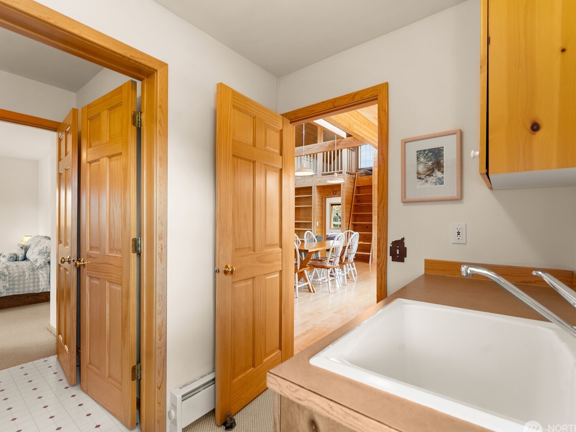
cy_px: 218
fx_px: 266
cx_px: 279
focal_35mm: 16
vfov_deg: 78.1
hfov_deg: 94.5
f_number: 8
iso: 400
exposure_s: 1/2
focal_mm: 14
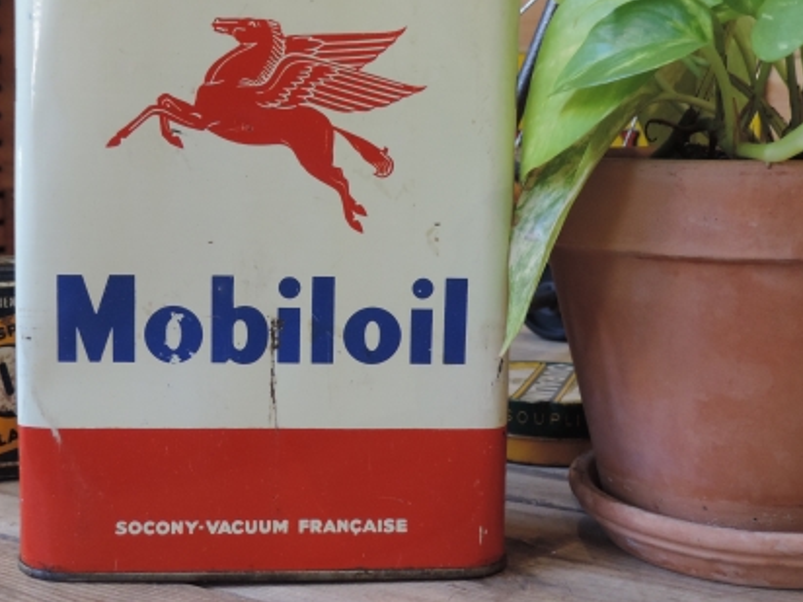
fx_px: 1183
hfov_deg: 37.1
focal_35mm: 51
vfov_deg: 28.5
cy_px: 232
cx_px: 269
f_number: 3.3
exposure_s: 1/50
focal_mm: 6.2
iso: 360
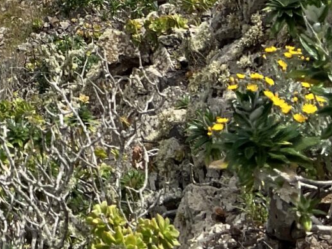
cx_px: -234
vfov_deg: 10.8
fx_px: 1228
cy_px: -218
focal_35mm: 128
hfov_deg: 14.0
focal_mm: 5.7
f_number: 1.5
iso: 50
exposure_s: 1/5587
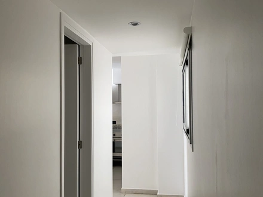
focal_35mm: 26
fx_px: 198
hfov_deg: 67.3
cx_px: 132
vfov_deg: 53.1
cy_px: 98
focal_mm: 4.25
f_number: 1.8
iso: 125
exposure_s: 1/68
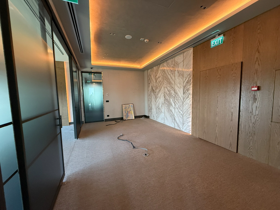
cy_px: 105
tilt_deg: -7.6
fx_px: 113
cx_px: 140
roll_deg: +1.6
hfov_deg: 102.1
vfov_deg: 85.7
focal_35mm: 14
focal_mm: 2.22
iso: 320
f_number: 2.2
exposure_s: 1/99
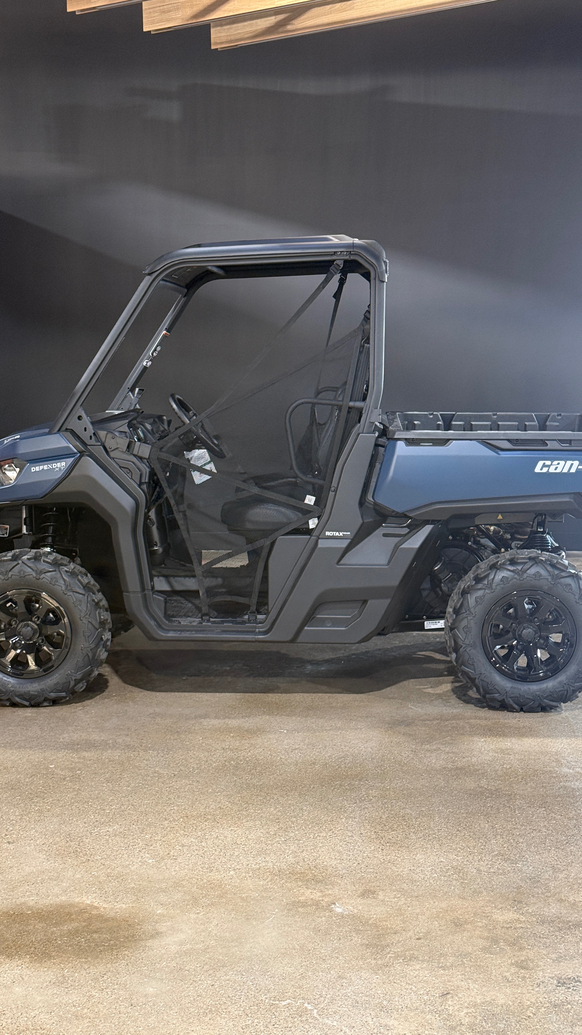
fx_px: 1454
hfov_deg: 22.6
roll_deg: +0.1
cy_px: 515
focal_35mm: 53
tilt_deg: -7.3
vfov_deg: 39.2
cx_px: 293
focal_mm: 6.76
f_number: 1.78
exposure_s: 1/60
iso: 160
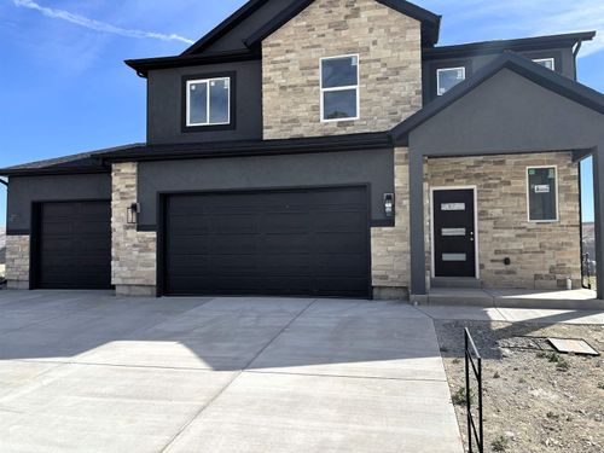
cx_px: 302
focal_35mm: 26
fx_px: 454
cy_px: 226
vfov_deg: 53.1
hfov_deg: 67.3
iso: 50
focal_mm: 5.96
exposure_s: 1/2193
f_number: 1.6
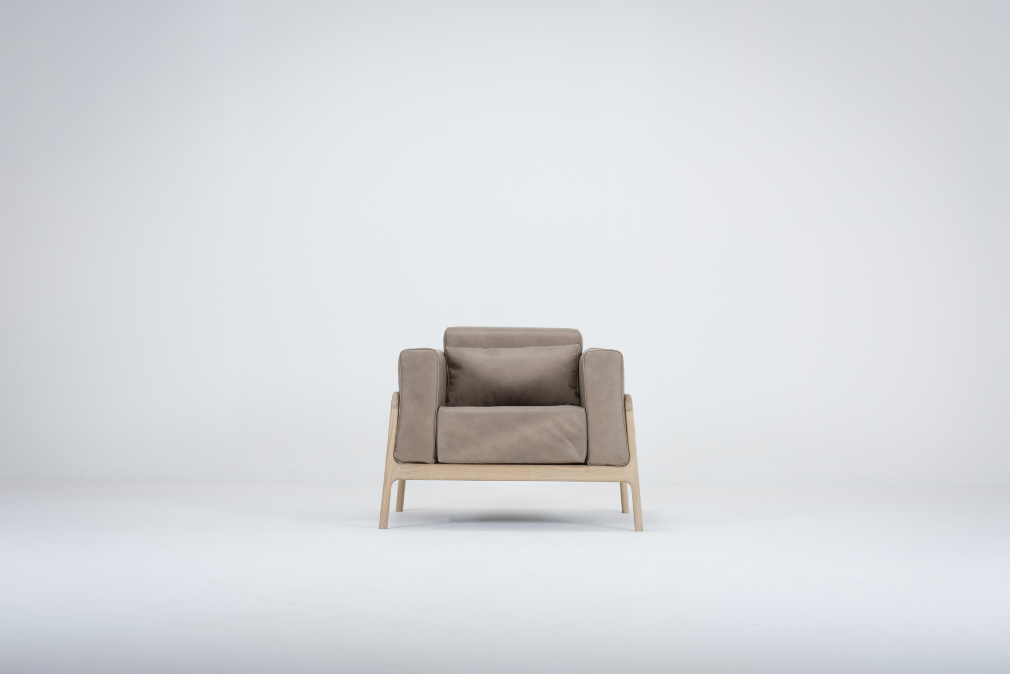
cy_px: 337
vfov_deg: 22.6
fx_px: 1684
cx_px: 505
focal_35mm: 60
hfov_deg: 33.4
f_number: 16
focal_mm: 60
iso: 100
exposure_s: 1/250
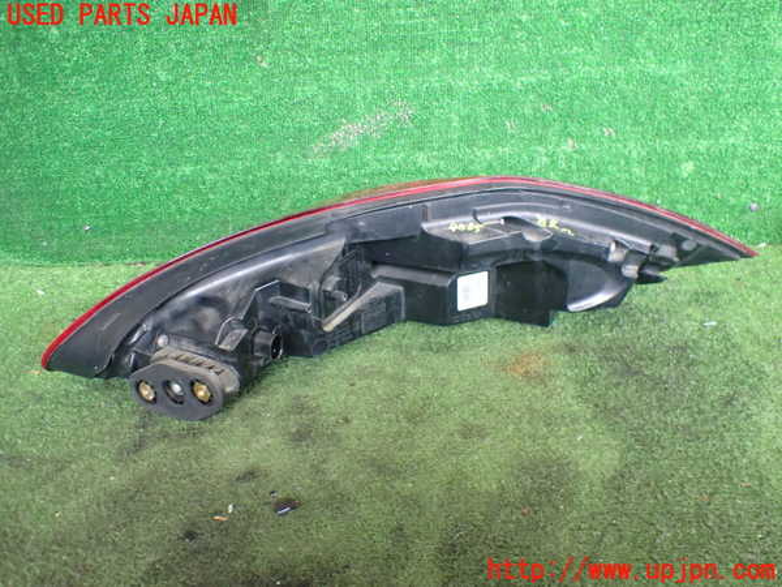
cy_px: 294
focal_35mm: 30
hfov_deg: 60.0
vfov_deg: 46.8
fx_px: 678
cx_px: 391
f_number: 2.3
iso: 800
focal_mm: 5.4
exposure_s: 1/80
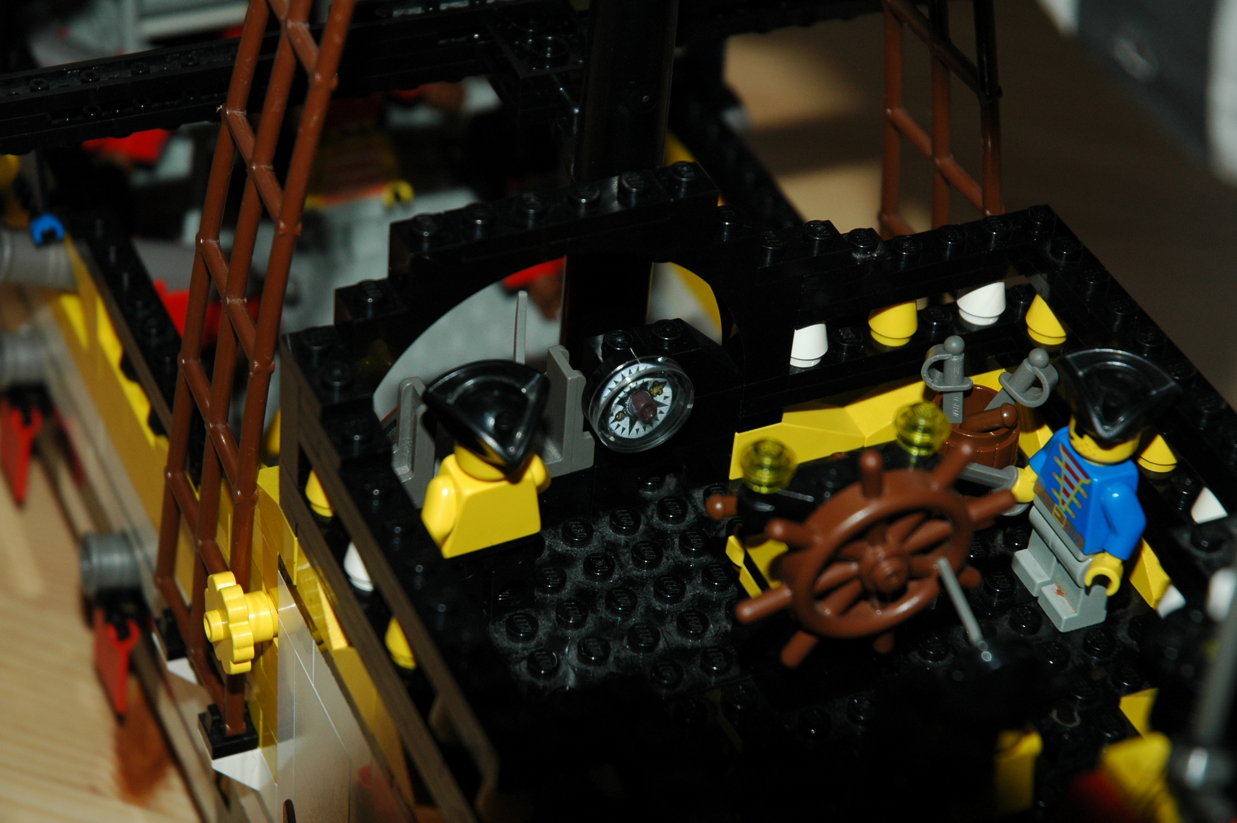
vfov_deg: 13.0
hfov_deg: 19.5
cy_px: 412
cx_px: 618
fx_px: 3605
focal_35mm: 105
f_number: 7.1
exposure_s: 1/125
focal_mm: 70
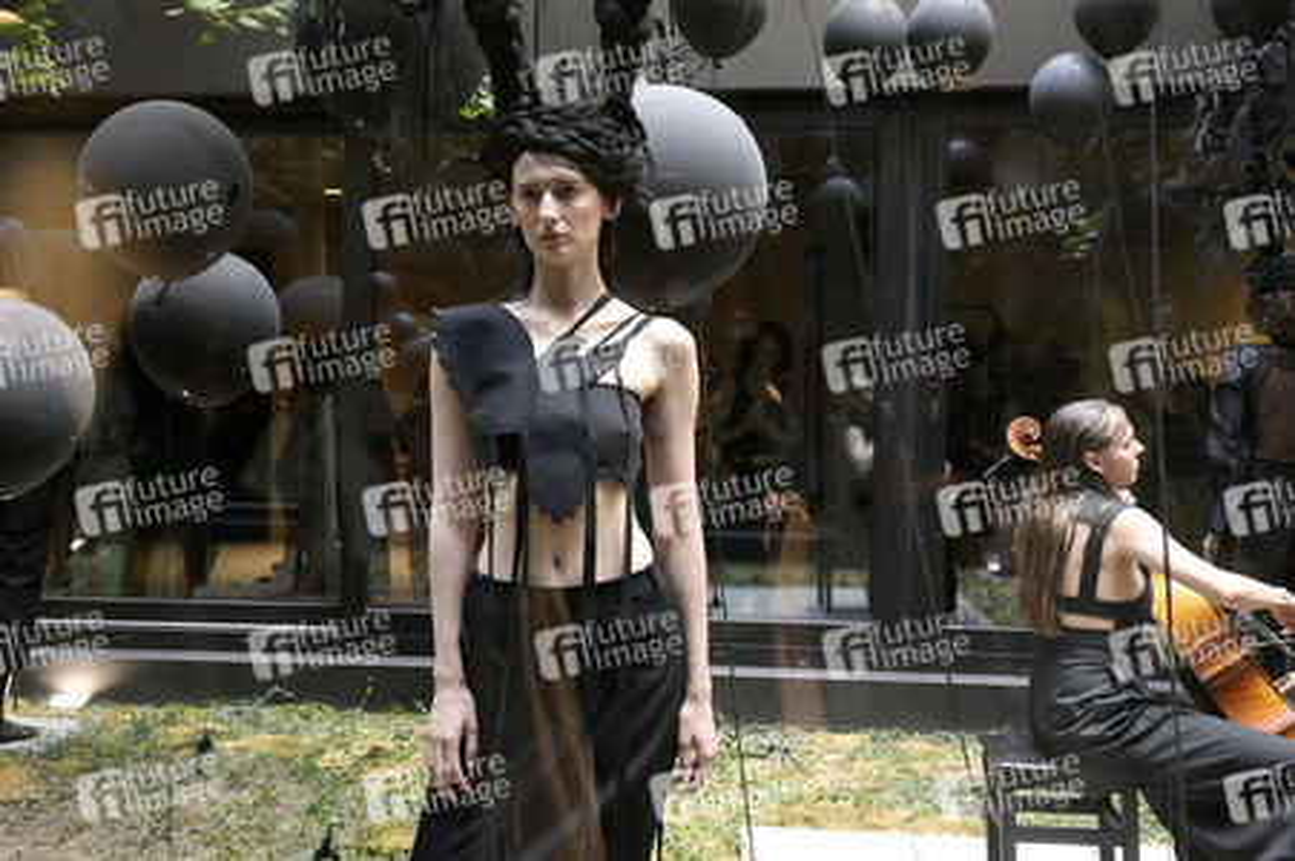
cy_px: 430
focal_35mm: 36
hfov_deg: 53.2
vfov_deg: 36.8
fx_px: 1294
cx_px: 648
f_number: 5.6
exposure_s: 1/160
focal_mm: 36
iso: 4000
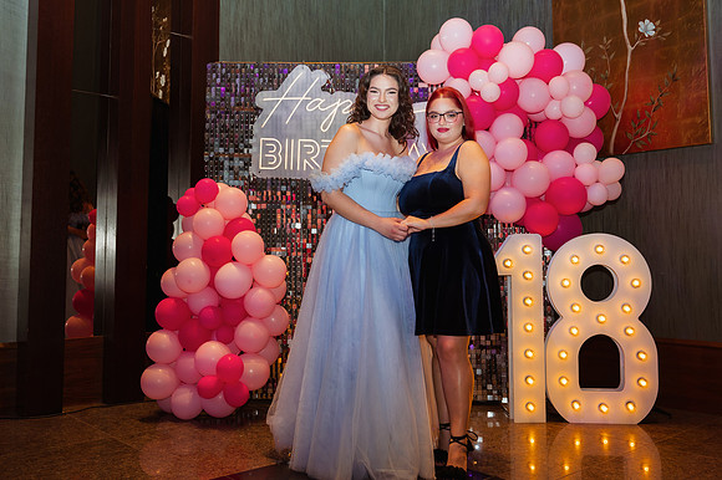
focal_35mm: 34
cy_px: 209
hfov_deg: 55.2
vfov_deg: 38.3
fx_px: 691
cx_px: 361
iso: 640
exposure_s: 1/200
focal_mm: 30.5
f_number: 2.8
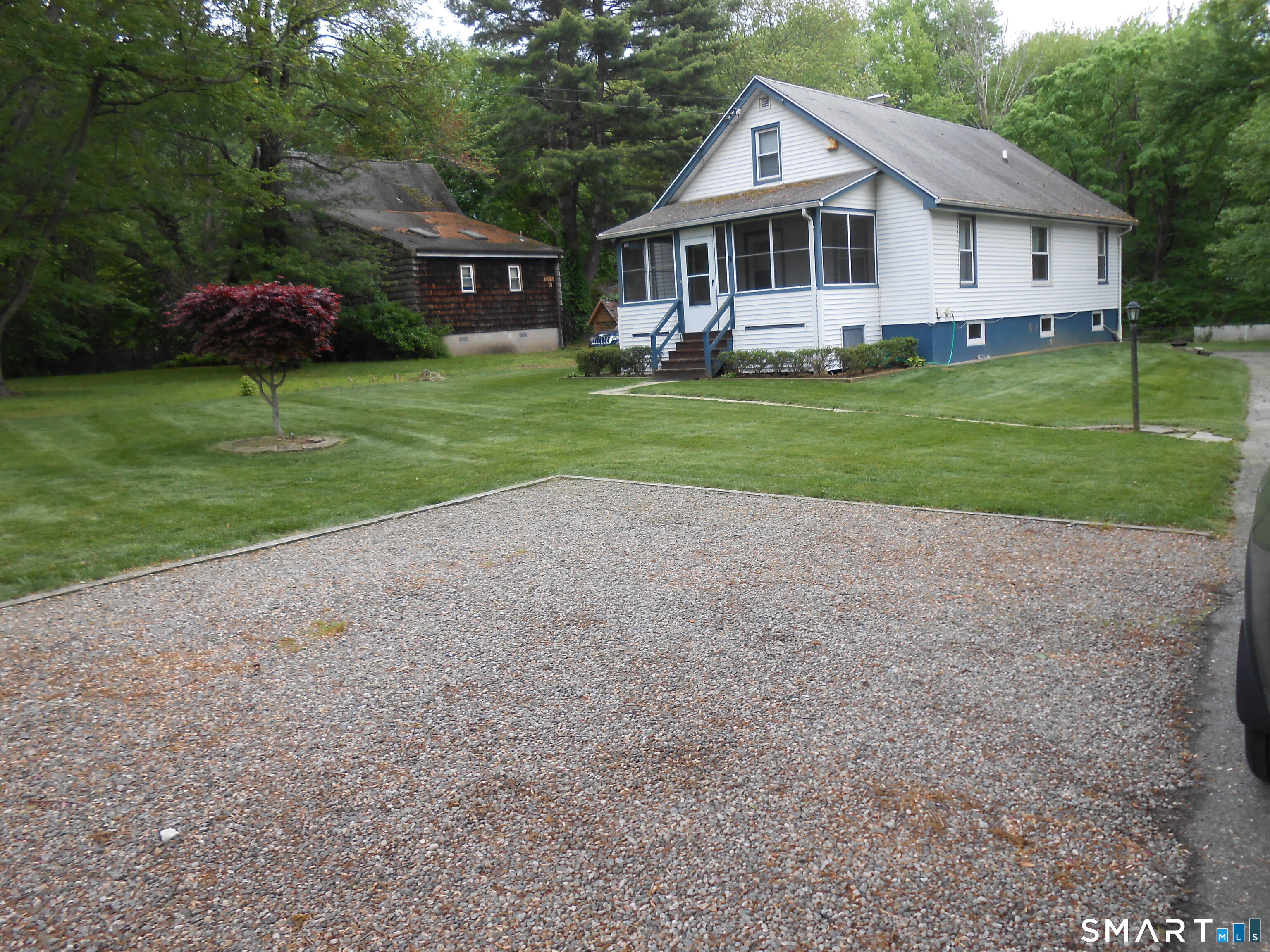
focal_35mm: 26
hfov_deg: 67.3
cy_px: 476
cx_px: 635
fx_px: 954
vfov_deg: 53.1
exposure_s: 1/40
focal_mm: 4.6
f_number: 3.5
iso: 80
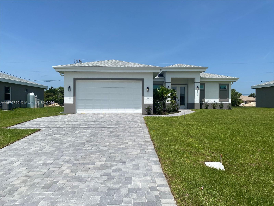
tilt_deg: -0.1
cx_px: 137
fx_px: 206
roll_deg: -0.4
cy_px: 103
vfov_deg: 53.1
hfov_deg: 67.3
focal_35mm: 26
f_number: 1.8
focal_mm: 4.25
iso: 32
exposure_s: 1/4808
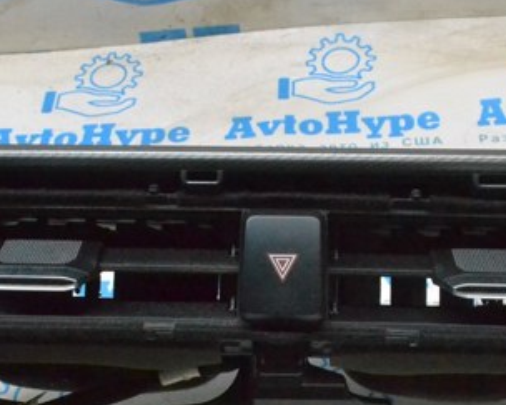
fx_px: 1153
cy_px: 163
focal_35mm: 77
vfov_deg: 19.9
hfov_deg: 24.8
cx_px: 265
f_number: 13
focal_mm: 26
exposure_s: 1/100
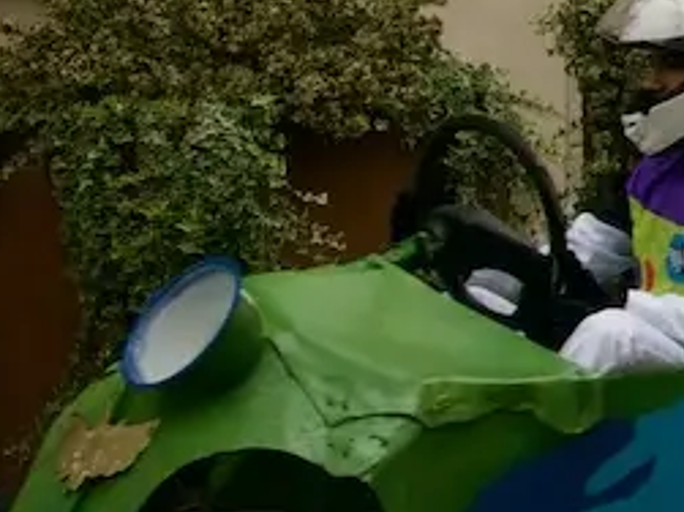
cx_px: 1164
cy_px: -155
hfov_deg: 12.0
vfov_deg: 9.5
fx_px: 3022
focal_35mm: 153
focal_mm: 16
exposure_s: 1/640
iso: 400
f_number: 3.9
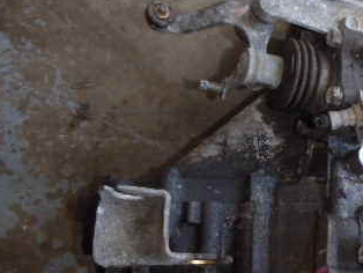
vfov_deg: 25.7
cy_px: 162
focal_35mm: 57
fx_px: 598
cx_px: 364
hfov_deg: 31.2
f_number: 3.9
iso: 100
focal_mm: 5
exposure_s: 1/30
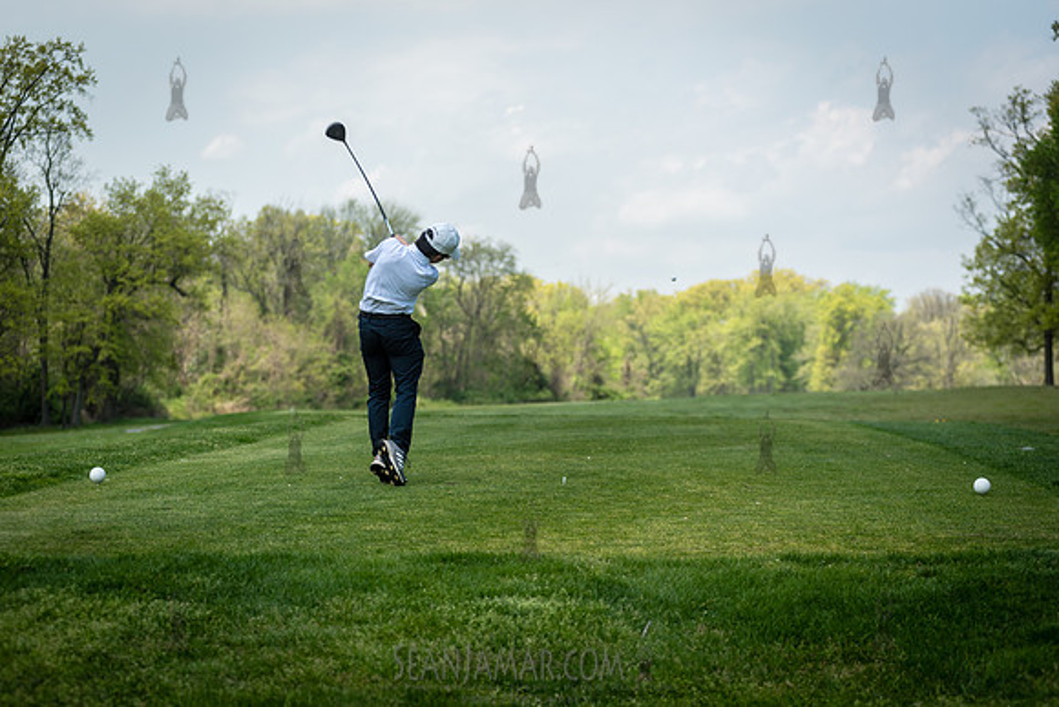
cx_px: 530
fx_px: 2530
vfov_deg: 15.9
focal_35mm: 86
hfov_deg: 23.6
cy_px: 354
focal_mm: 86
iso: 100
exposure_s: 1/1000
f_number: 3.5
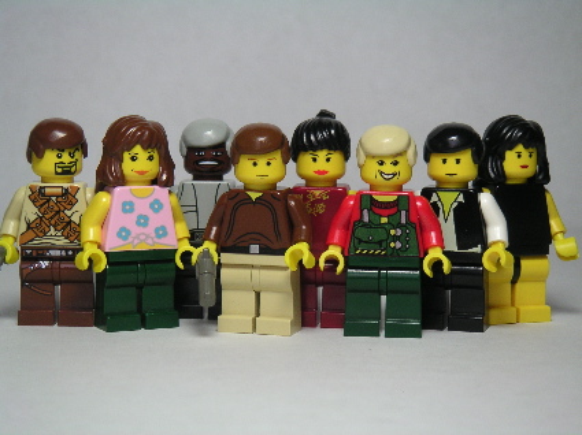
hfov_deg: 20.3
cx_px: 291
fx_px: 1629
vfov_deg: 15.2
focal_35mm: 97
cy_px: 218
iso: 80
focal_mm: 15
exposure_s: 1/90
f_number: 3.5
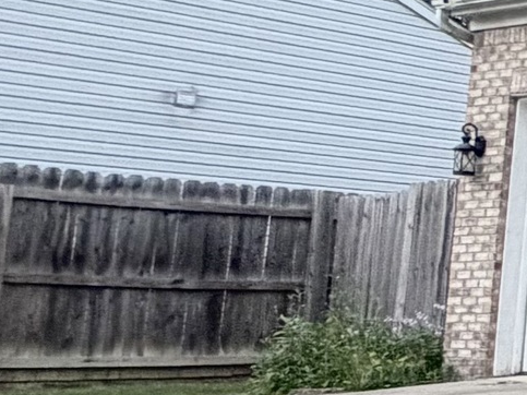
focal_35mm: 89
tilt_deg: +7.9
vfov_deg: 16.6
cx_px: 1408
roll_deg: +0.7
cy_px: 159
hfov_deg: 13.1
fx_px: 1355
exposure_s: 1/121
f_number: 2.2
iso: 320
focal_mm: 2.22
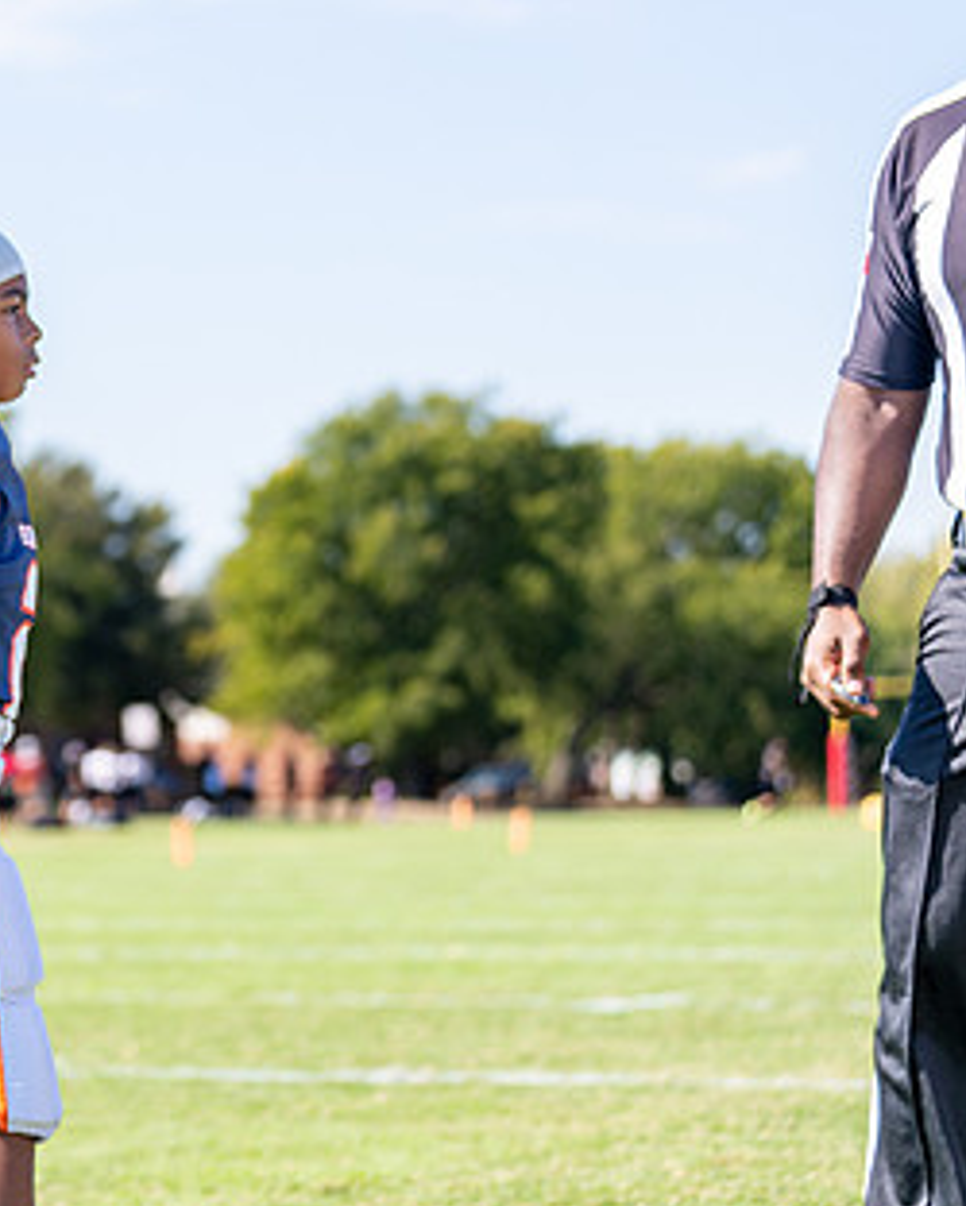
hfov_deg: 11.2
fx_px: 4856
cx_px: -105
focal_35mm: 136
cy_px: 487
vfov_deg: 14.1
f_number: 2.8
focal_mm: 70
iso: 100
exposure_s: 1/1000
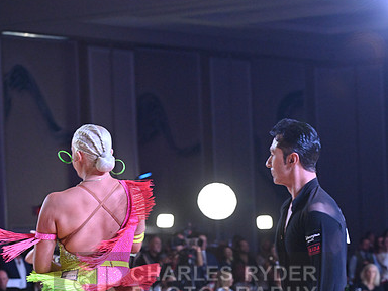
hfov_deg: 10.1
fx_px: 2197
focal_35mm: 196
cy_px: 286
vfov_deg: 7.5
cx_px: 193
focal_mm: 135
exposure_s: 1/400
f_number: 8
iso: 4000
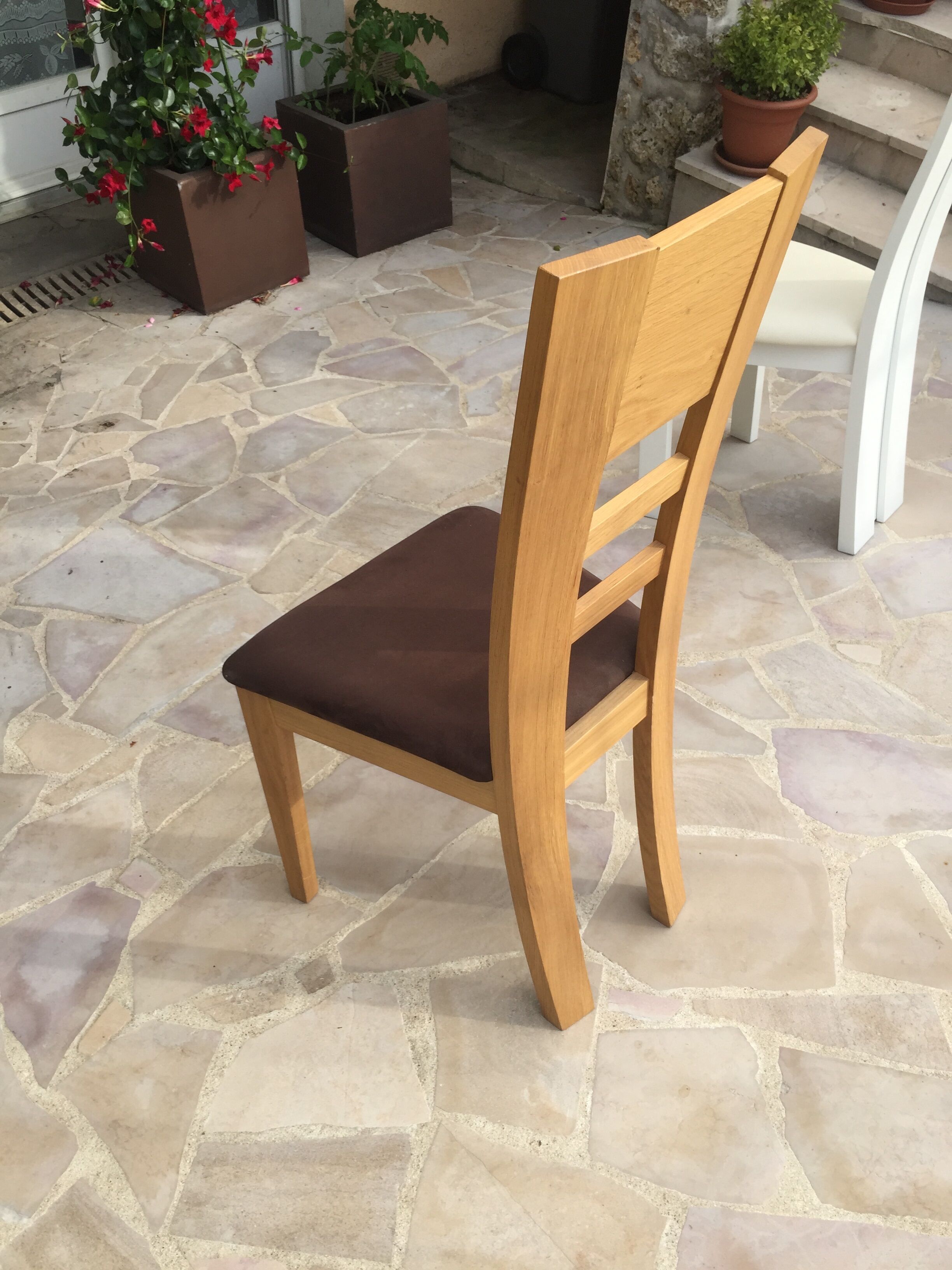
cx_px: 476
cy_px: 635
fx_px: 1063
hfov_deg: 48.2
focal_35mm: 29
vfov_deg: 61.7
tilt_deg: -46.0
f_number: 2.2
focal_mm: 4.15
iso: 32
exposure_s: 1/599
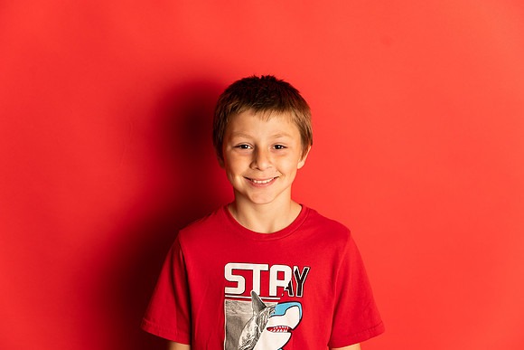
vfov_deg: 27.0
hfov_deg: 39.6
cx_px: 262
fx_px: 728
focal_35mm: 50
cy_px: 175
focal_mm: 50
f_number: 4
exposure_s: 1/160
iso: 100
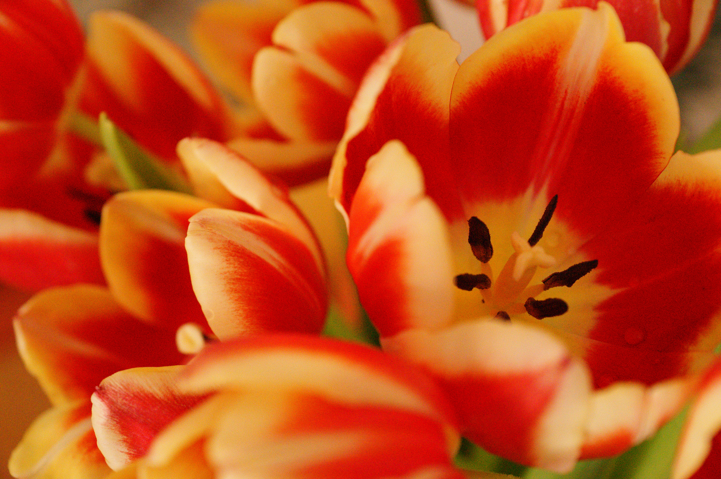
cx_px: 360
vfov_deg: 18.1
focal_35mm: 75
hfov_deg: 27.0
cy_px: 240
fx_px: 1500
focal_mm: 50
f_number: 4.5
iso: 3200
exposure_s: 1/640
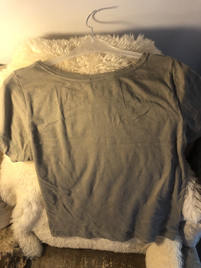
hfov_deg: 49.7
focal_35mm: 28
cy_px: 134
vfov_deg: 63.4
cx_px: 100
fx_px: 217
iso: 64
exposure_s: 1/15
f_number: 1.8
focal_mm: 3.99
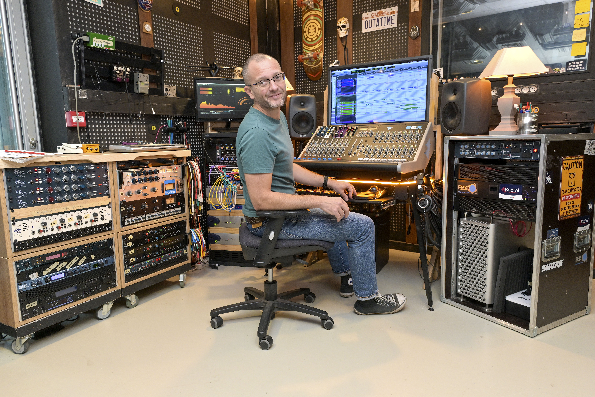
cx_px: 298
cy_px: 198
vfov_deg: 49.6
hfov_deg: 69.4
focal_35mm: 26
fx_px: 430
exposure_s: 1/60
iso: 1000
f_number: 7.1
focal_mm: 26
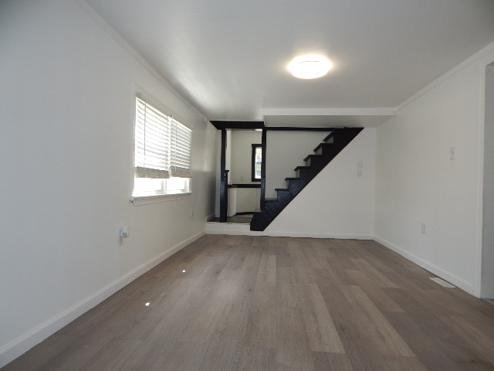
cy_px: 186
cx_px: 247
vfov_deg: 61.1
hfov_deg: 76.4
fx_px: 314
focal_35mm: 22
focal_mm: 4
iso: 125
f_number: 3
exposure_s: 1/60
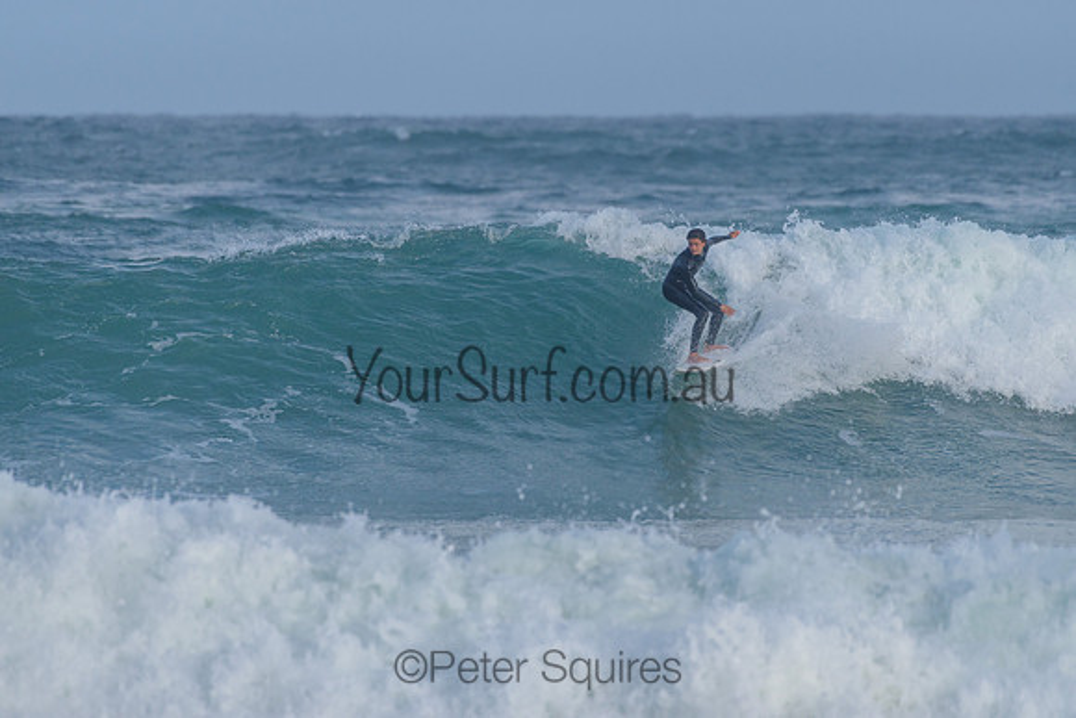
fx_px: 18312
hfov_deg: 3.4
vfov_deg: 2.2
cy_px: 283
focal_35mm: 613
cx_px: 589
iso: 400
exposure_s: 1/2000
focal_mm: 500
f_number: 5.6
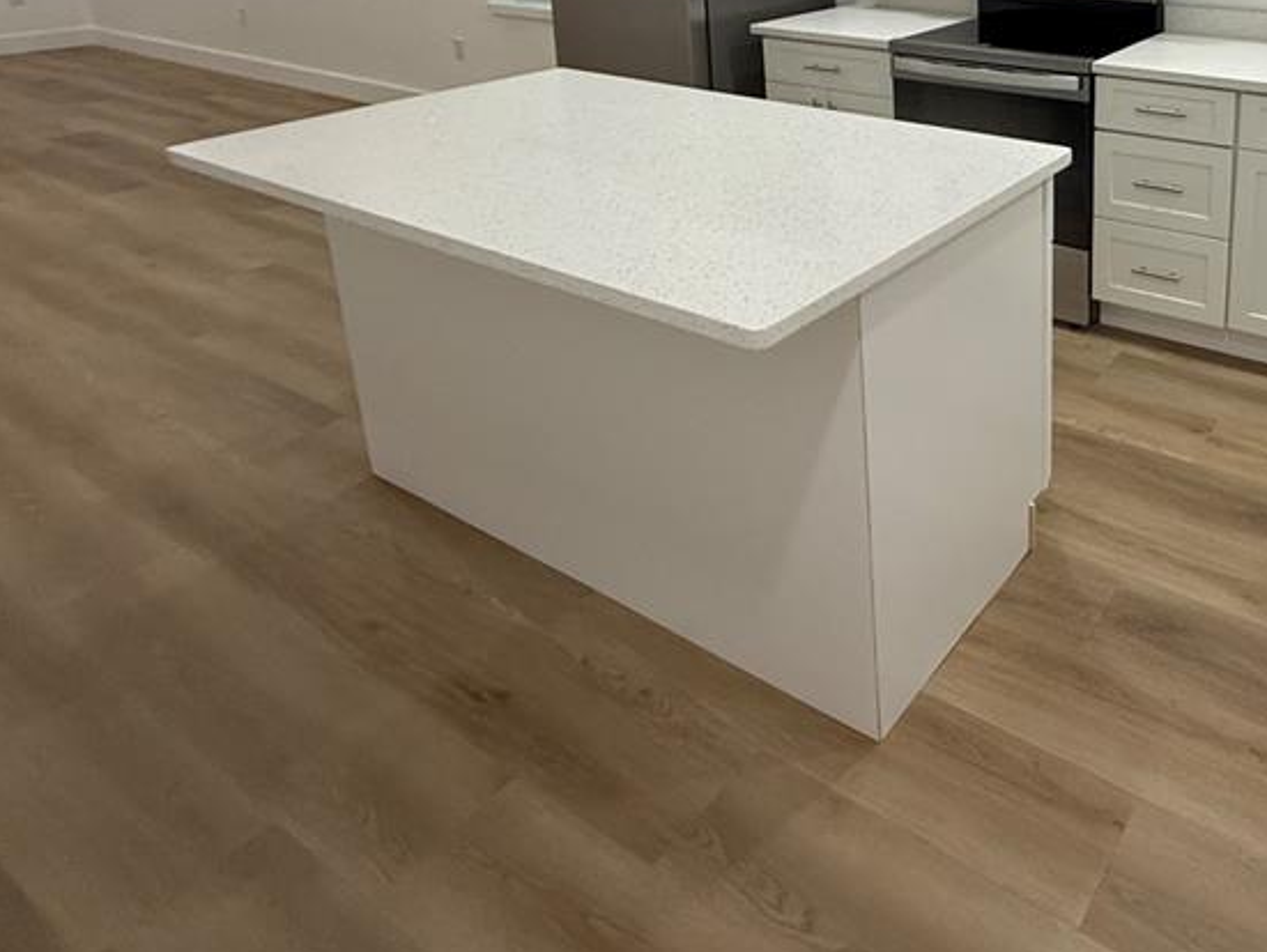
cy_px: 83
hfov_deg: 60.4
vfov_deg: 47.4
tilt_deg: -11.7
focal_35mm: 26
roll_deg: -0.4
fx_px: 952
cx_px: 1058
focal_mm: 2.22
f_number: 2.2
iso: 250
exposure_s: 1/120
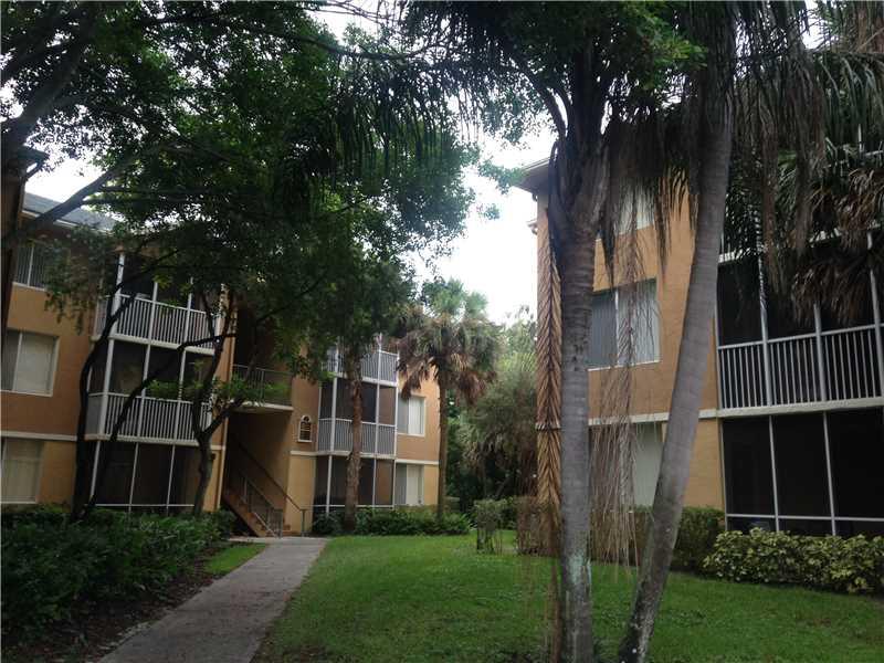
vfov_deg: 42.9
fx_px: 843
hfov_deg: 55.4
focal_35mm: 33
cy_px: 332
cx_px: 442
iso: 80
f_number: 2.4
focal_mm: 4.12
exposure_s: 1/120
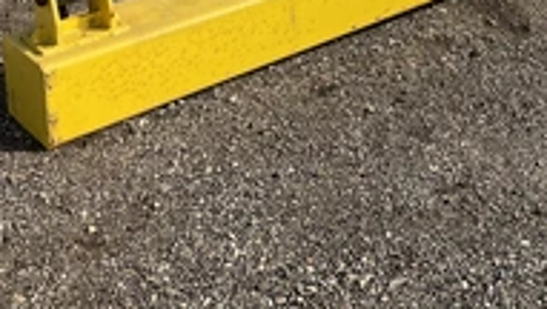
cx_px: 398
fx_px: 958
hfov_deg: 31.4
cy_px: -69
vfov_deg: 17.4
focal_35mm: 66
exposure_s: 1/1221
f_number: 1.8
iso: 25
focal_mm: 3
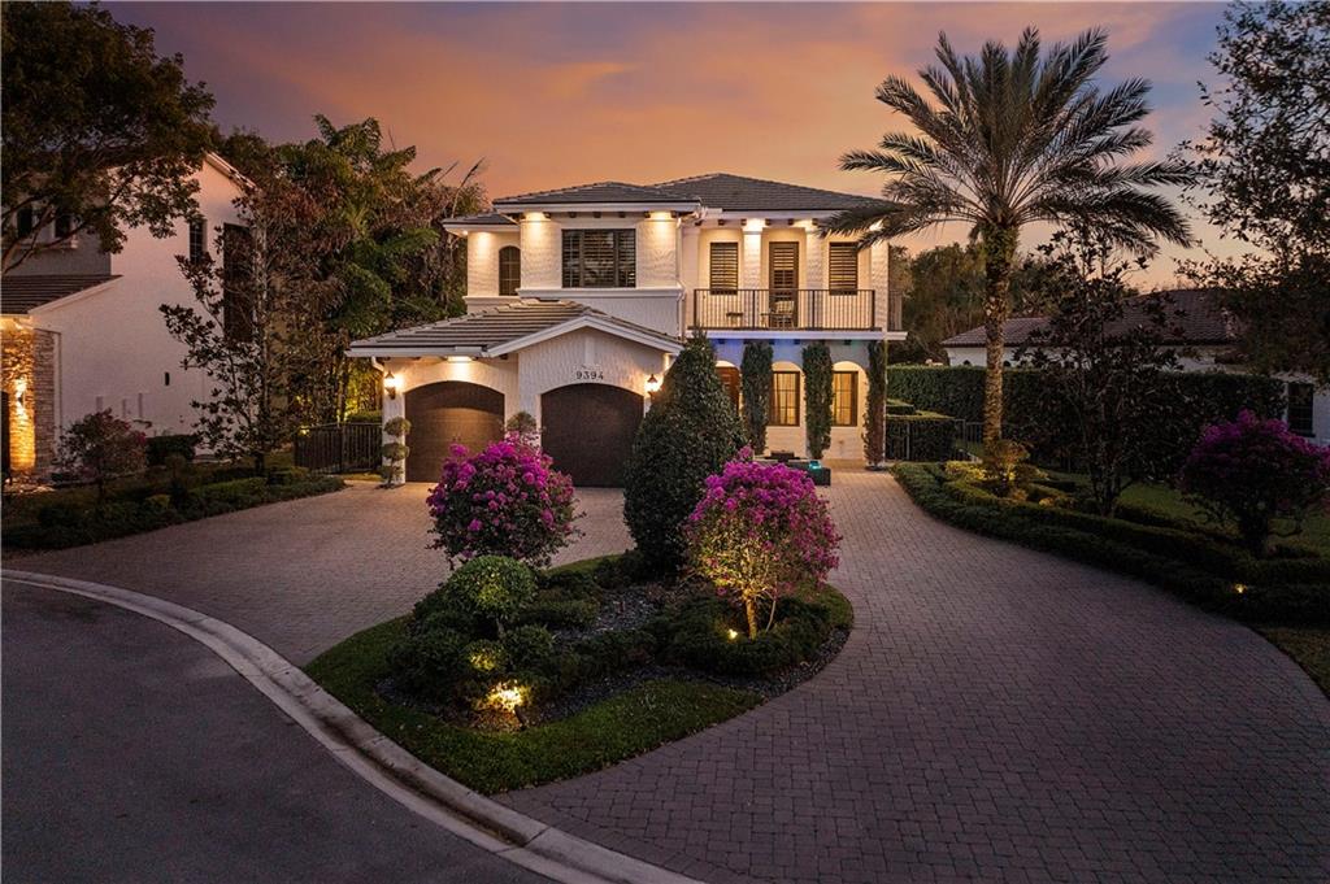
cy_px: 442
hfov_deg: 65.5
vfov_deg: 46.3
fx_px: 1034
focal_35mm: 28
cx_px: 665
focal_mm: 10.26
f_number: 2.8
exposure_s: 1/25
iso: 800
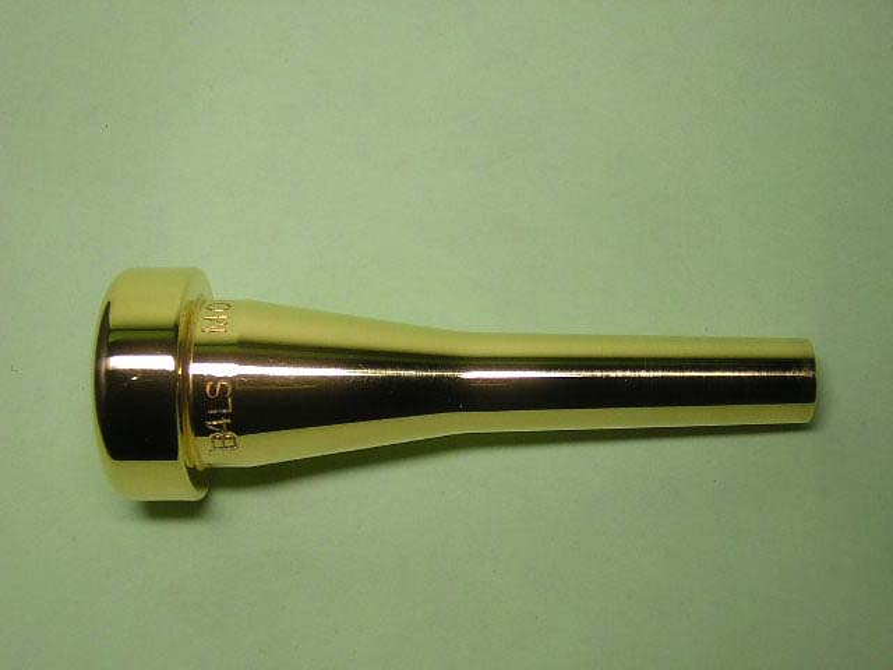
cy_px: 335
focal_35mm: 54
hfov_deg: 35.5
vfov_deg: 27.0
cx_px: 446
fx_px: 1393
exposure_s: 1/81.9
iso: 100
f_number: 3.2
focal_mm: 7.1
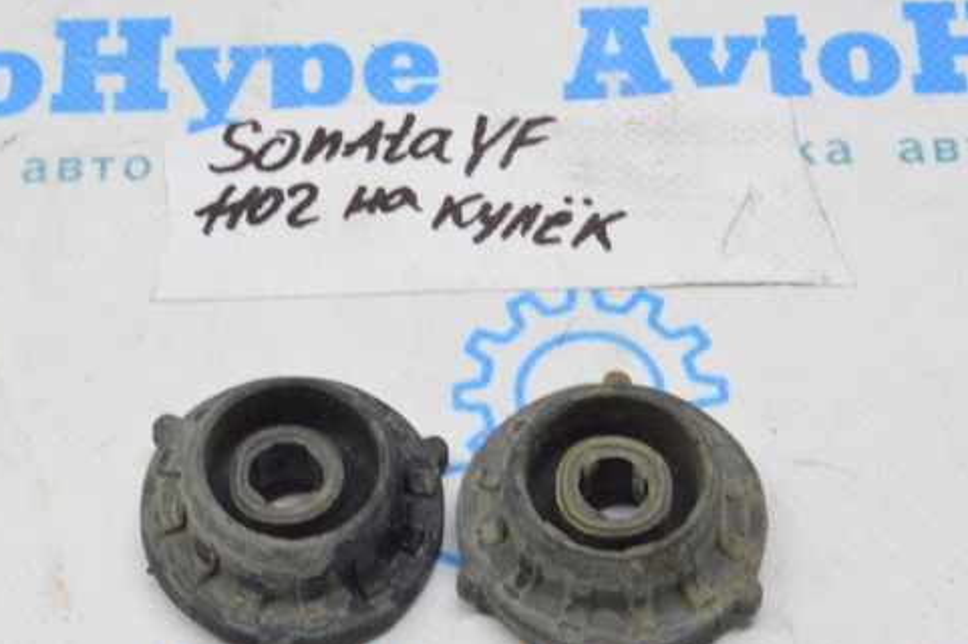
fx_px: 2947
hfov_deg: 18.6
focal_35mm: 110
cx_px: 423
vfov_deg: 12.5
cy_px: 295
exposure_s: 1/15
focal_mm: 55
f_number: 20
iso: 6400
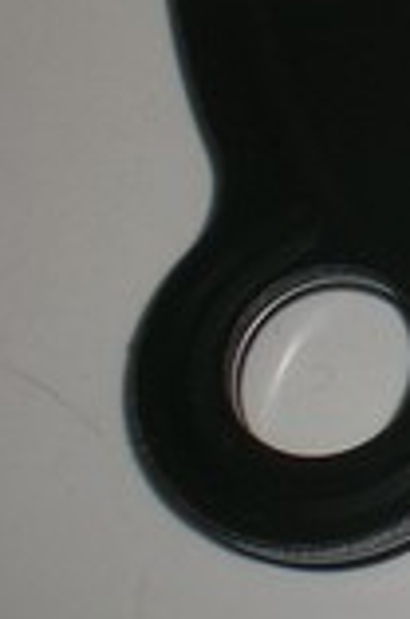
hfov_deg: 6.7
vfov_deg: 10.8
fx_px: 3209
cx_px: 1163
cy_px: -99
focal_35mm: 187
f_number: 4.9
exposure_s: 1/60
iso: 50
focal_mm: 7.4
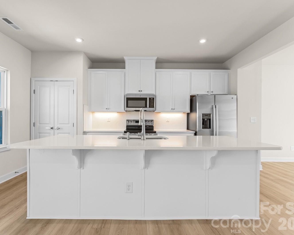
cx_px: 138
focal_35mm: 18
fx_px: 153
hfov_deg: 87.7
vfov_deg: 75.1
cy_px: 118
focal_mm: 15.5
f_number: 8
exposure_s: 1/6
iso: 200
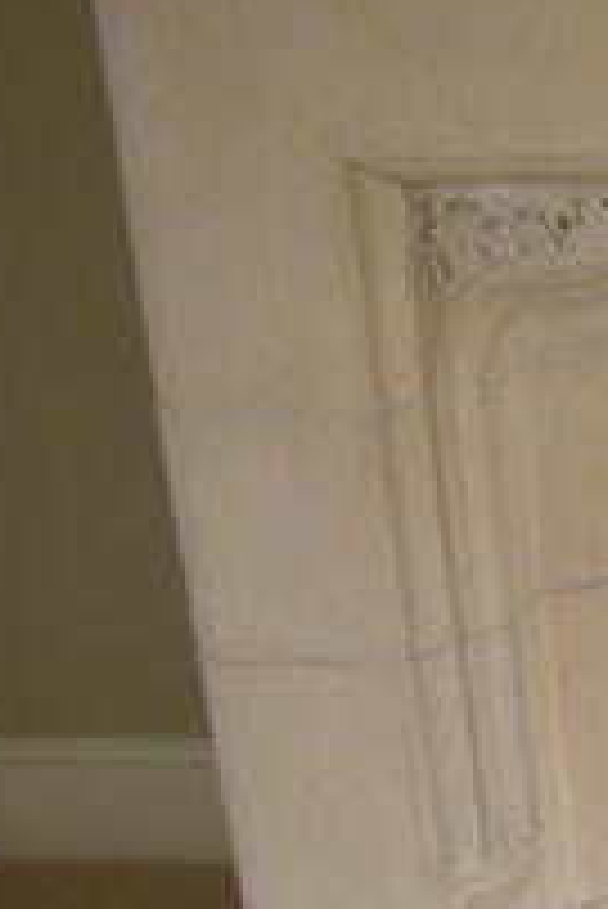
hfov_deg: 11.8
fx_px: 2655
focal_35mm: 105
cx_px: 1173
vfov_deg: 19.3
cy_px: 709
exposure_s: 1/6.3
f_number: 2.8
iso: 100
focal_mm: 8.9
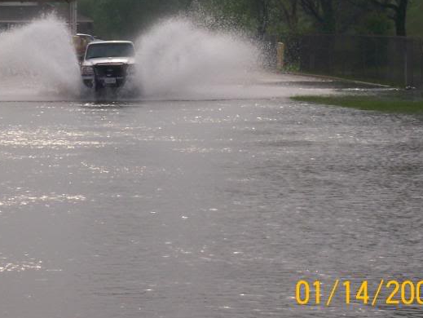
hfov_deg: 9.4
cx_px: 75
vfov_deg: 7.1
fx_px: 2568
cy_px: 58
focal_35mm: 210
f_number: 8.5
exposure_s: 1/389
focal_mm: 18
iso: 80
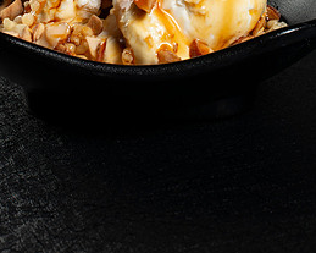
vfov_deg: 11.7
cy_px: -37
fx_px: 1215
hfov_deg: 14.8
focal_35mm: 130
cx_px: 127
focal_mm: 50
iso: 200
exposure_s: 1/125
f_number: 13
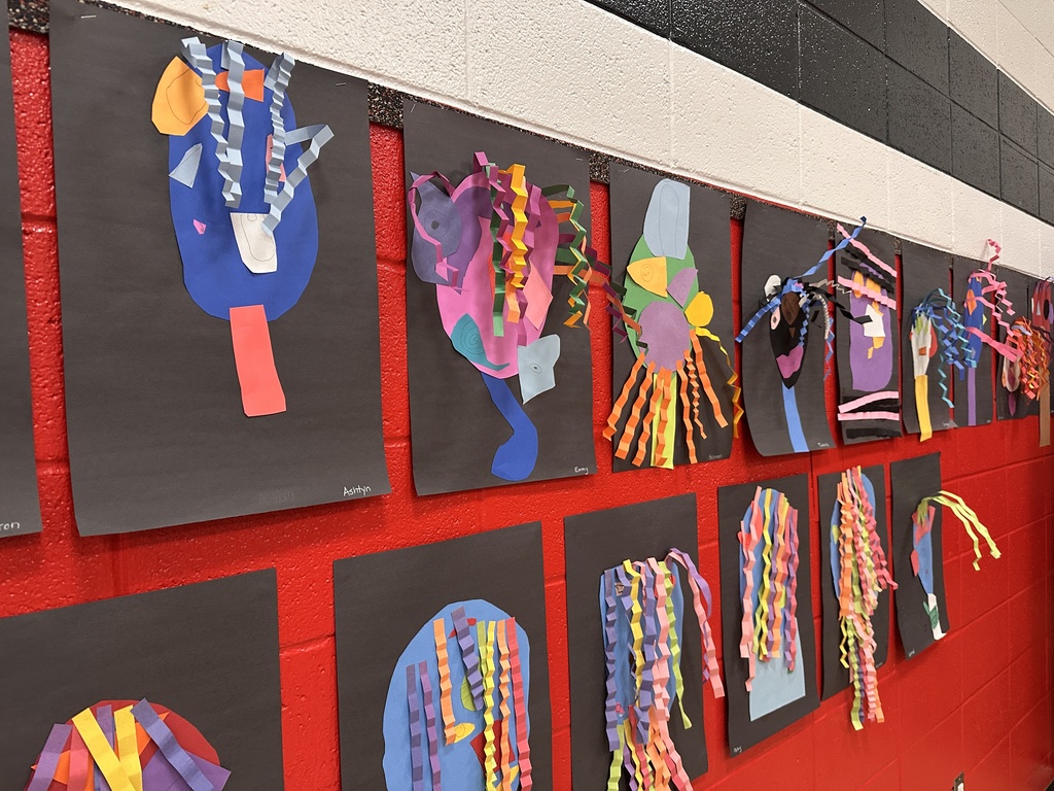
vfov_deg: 56.8
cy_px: 396
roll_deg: +1.1
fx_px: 731
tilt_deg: +1.2
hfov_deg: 71.6
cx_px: 527
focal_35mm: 24
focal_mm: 6.86
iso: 320
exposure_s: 1/60
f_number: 1.78
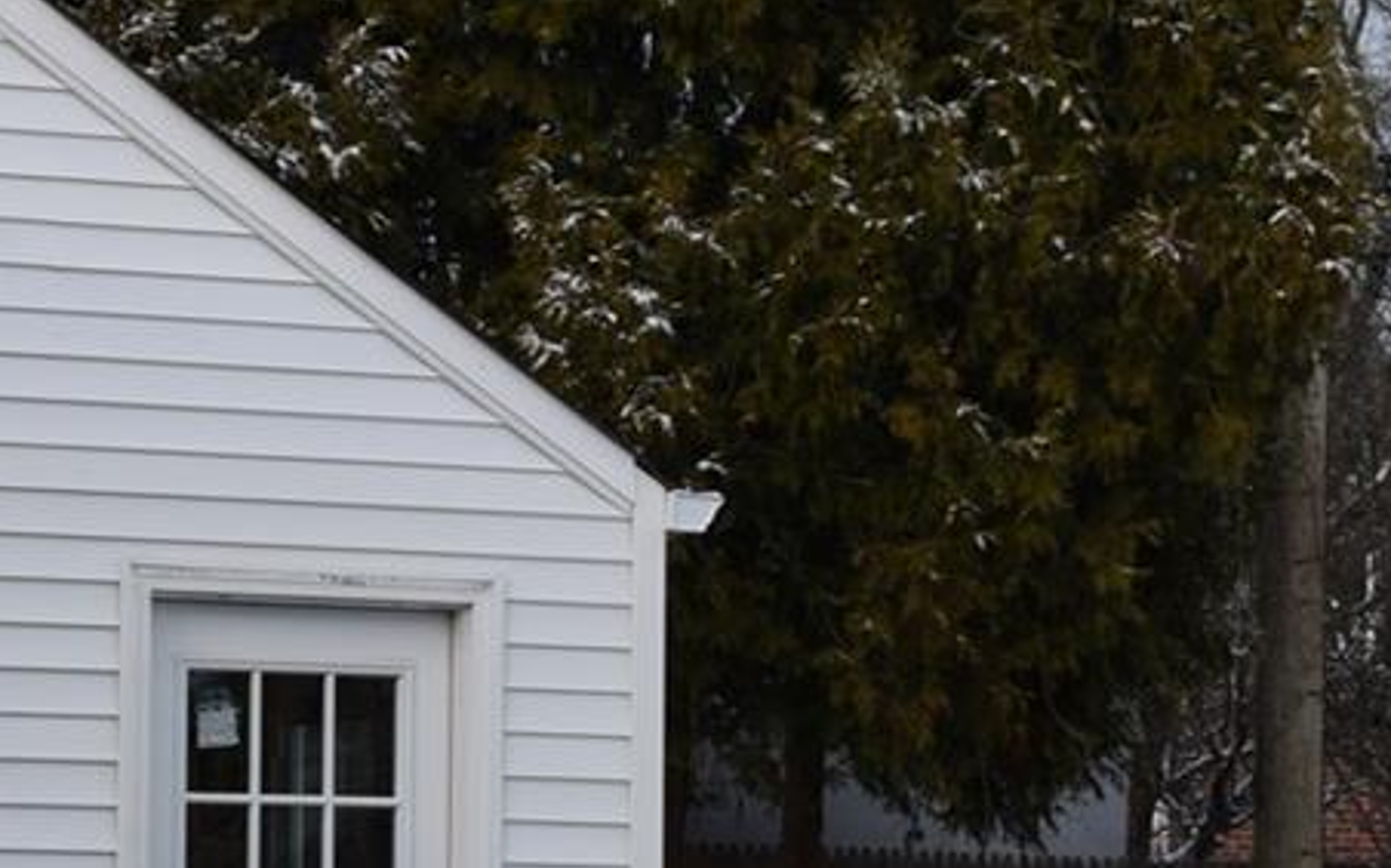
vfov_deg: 8.2
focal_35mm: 159
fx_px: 6036
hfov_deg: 12.9
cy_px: 666
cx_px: -77
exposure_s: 1/250
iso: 220
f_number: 8
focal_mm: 23
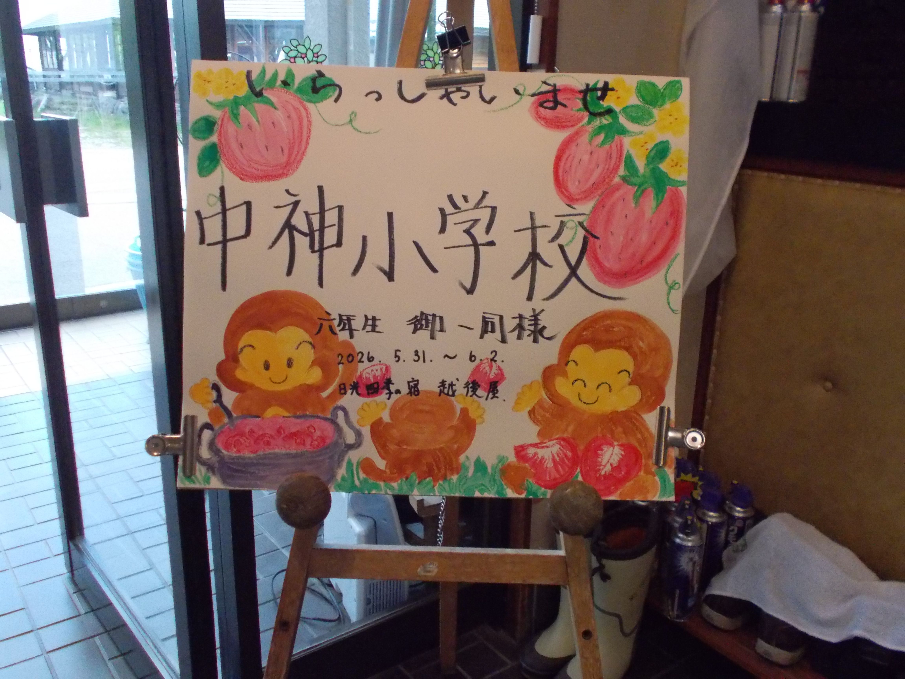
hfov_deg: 54.0
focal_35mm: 34
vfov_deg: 41.8
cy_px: 340
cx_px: 452
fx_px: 889
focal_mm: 6
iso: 800
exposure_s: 1/80
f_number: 3.6
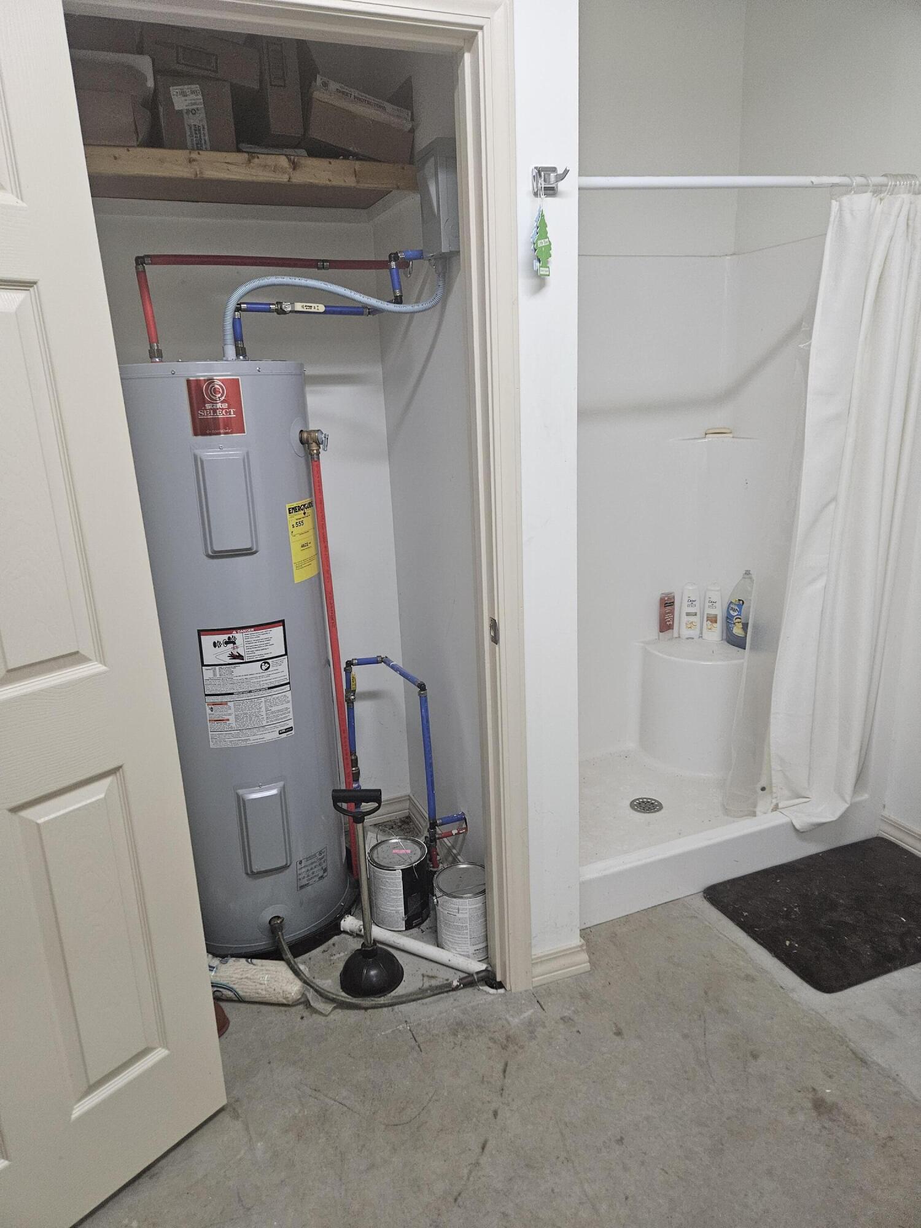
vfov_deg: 73.9
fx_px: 816
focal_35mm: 23
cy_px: 614
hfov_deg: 58.9
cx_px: 460
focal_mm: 5.4
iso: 640
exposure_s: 1/120
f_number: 1.8
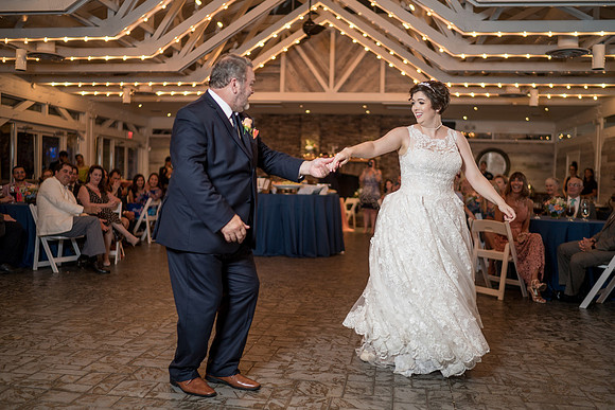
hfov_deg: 53.9
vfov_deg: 37.5
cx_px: 308
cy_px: 205
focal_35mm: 35
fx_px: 605
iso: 250
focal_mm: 35
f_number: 1.4
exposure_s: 1/200
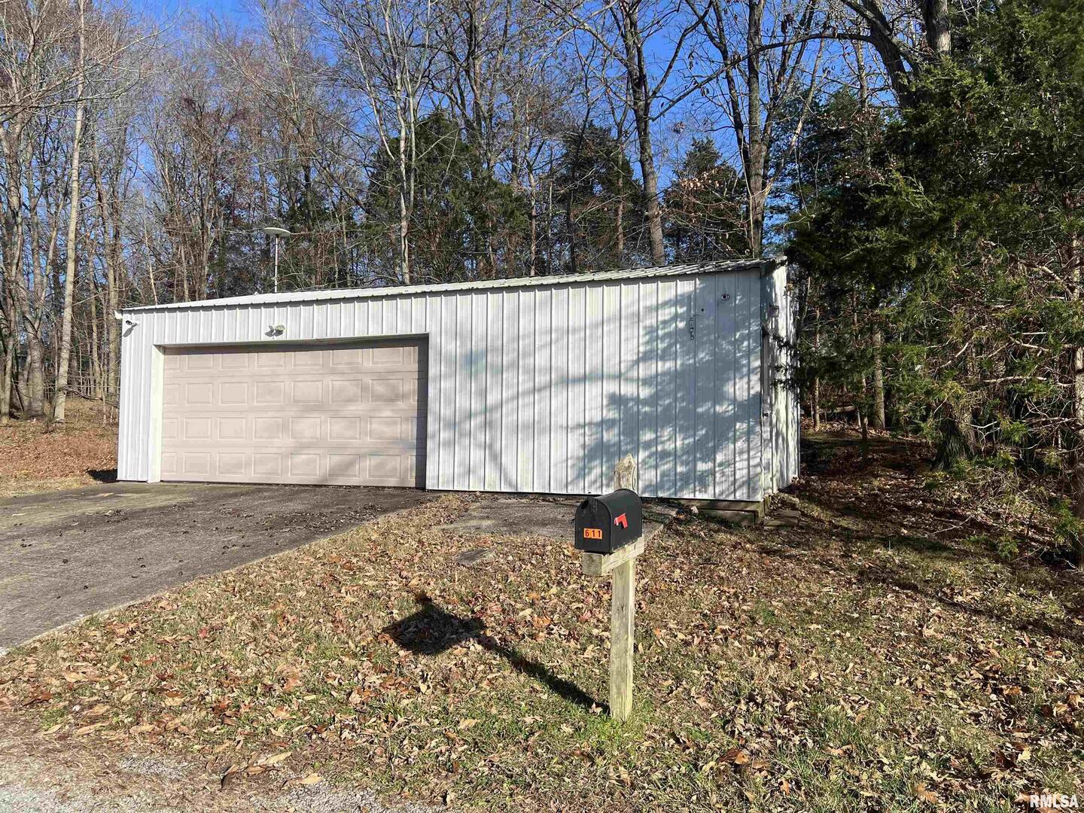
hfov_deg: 67.3
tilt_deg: +2.4
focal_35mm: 26
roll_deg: -1.3
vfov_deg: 53.1
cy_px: 406
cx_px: 542
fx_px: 814
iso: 50
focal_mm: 5.7
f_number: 1.5
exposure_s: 1/3571
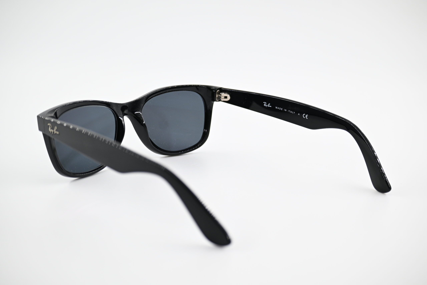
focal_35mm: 80
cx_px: 214
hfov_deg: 25.5
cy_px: 142
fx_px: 943
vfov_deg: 17.2
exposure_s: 1/400
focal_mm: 53
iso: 400
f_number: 4.5
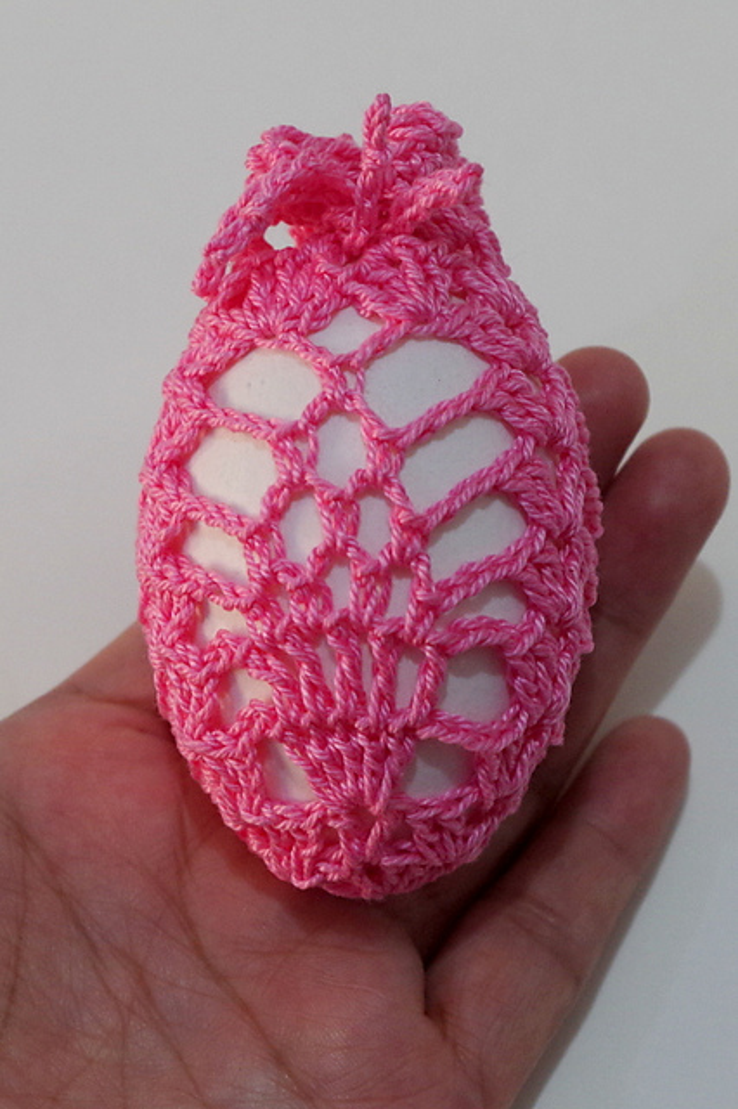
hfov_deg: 29.2
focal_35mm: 46
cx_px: 369
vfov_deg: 42.8
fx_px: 1416
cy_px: 554
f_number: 5
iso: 400
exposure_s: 1/25
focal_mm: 30.63
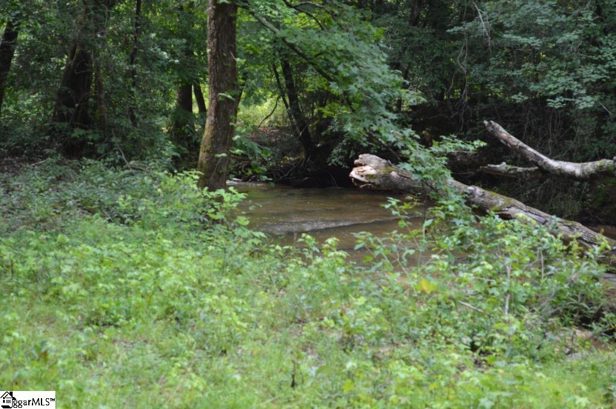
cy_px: 204
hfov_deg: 24.6
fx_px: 1410
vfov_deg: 16.5
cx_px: 308
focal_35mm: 82
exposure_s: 1/500
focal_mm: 55
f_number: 5.6
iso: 2500
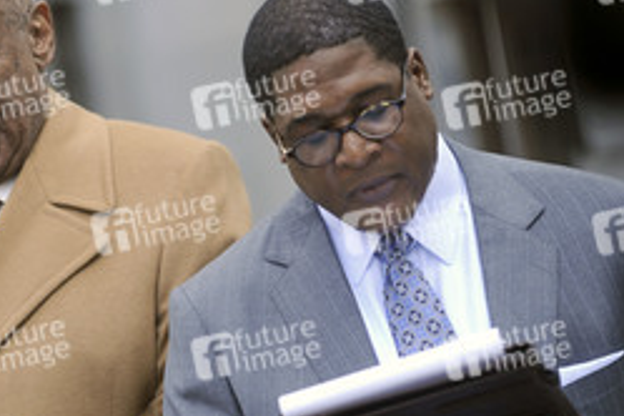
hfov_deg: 9.5
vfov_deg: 6.3
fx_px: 3761
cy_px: 288
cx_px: 188
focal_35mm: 217
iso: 400
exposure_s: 1/640
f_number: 7.1
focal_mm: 120
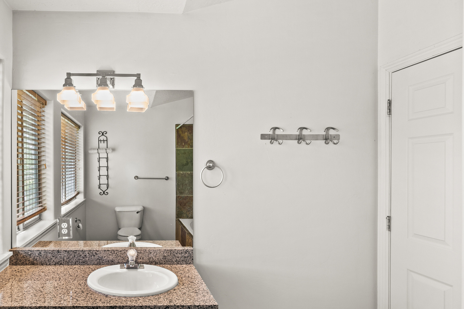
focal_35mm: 21
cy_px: 166
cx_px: 134
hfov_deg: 77.0
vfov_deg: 59.4
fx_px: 270
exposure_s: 1/13
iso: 500
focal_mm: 14
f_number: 7.1
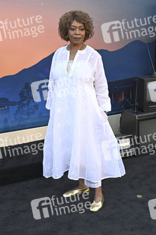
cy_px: 118
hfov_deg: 23.7
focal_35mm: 57
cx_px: 78
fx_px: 371
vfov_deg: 35.1
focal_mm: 57
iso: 800
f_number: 7.1
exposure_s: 1/320
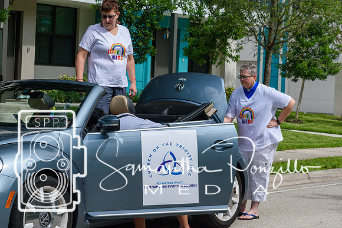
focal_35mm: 105
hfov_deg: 19.5
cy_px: 114
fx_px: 998
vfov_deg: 13.0
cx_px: 171
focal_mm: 70
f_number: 7.1
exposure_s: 1/800
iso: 200
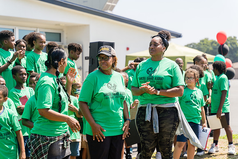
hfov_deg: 27.0
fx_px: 496
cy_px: 80
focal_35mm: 75
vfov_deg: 18.2
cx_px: 119
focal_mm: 75
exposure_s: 1/500
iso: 100
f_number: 4
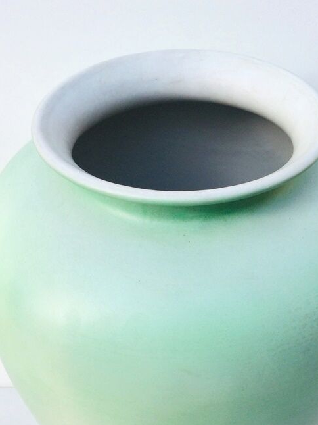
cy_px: 284
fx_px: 564
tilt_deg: -41.8
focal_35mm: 46
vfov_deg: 40.7
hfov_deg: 31.4
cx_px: 189
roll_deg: +1.7
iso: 32
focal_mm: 4.15
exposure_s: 1/533
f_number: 2.2
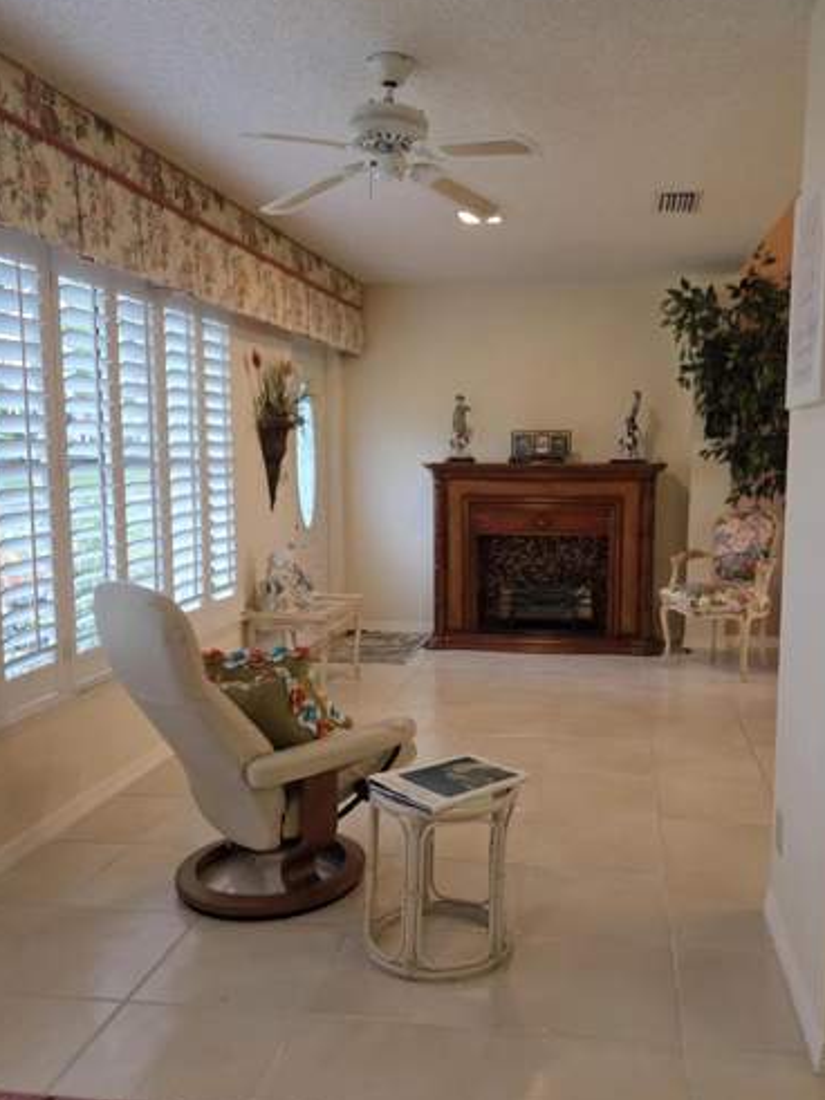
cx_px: 489
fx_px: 954
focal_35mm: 30
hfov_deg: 46.6
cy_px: 576
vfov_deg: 59.9
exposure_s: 1/120
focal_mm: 5.4
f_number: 1.8
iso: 800
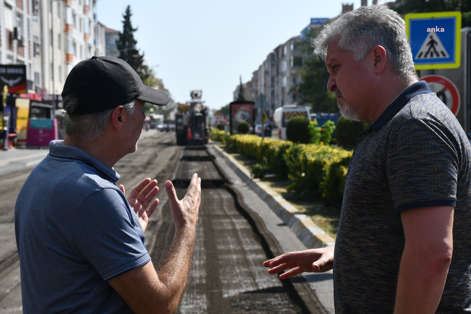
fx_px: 1177
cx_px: 236
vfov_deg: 15.2
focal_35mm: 90
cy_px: 157
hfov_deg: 22.6
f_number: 8
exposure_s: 1/500
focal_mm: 60
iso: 180
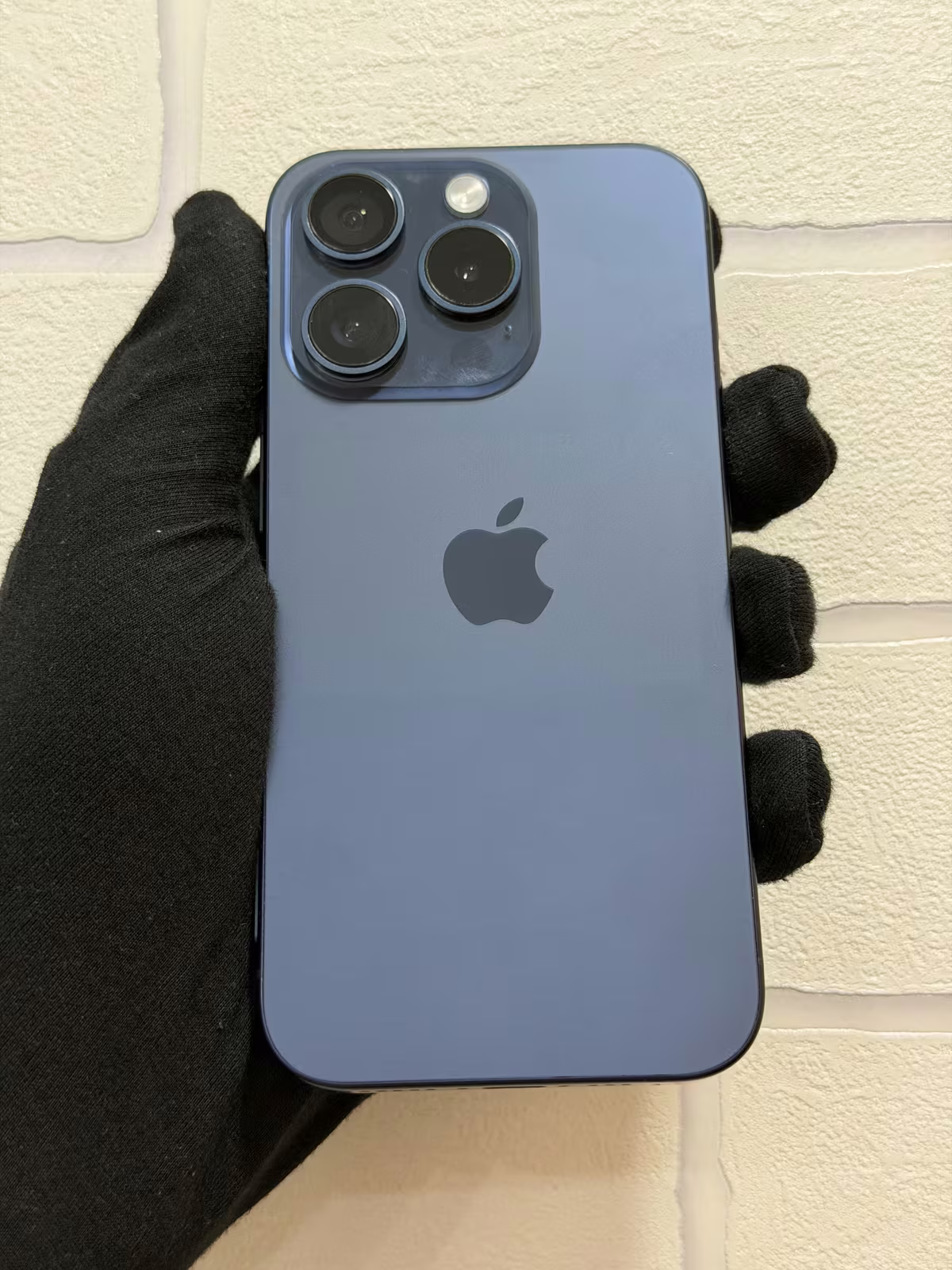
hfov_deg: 30.3
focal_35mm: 48
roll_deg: -0.2
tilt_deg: +3.9
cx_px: 476
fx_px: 1760
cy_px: 635
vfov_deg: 39.7
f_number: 1.78
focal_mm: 6.76
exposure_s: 1/50
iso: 125
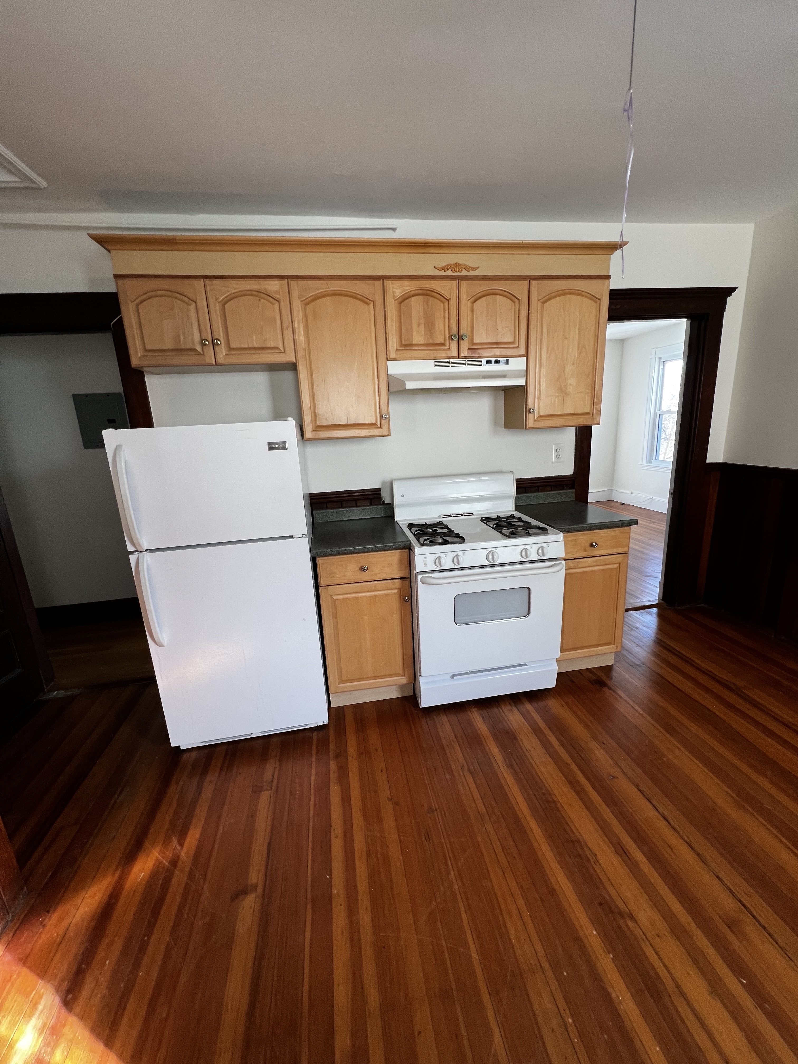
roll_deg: +2.7
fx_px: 400
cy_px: 532
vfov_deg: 106.2
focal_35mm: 13
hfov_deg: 89.9
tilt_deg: -12.1
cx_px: 399
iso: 125
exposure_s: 1/121
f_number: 1.8
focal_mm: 1.57
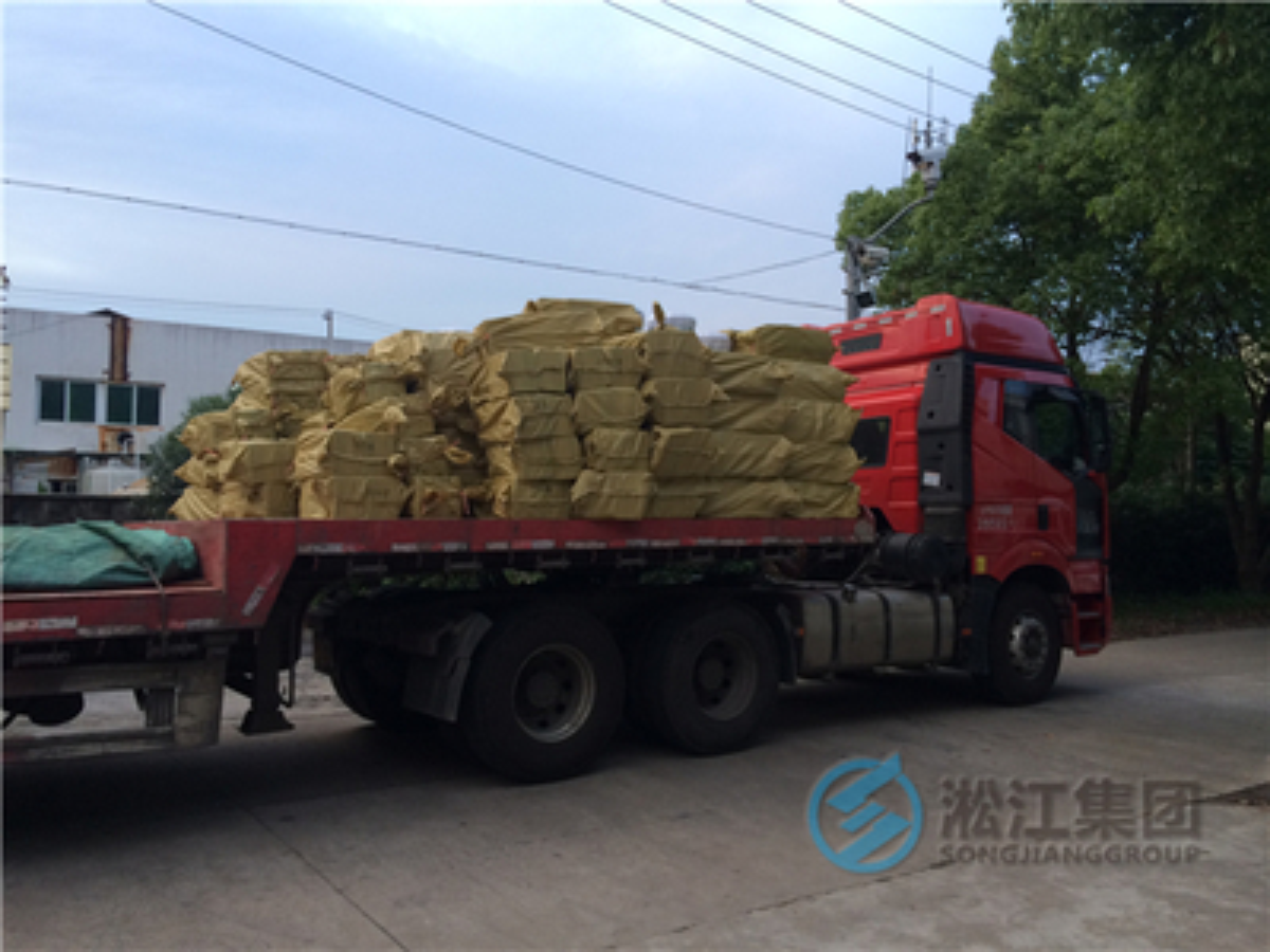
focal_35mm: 30
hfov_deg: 60.0
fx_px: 1101
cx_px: 635
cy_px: 476
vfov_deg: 46.8
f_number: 2.2
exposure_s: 1/24
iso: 40
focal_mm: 4.12
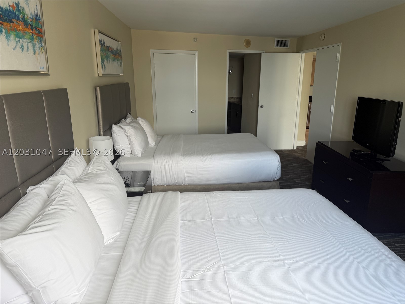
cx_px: 202
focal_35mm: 24
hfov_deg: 71.6
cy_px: 152
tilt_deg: -14.1
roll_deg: +0.2
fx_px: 281
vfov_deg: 56.8
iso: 64
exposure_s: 1/169
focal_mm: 6.76
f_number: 1.78
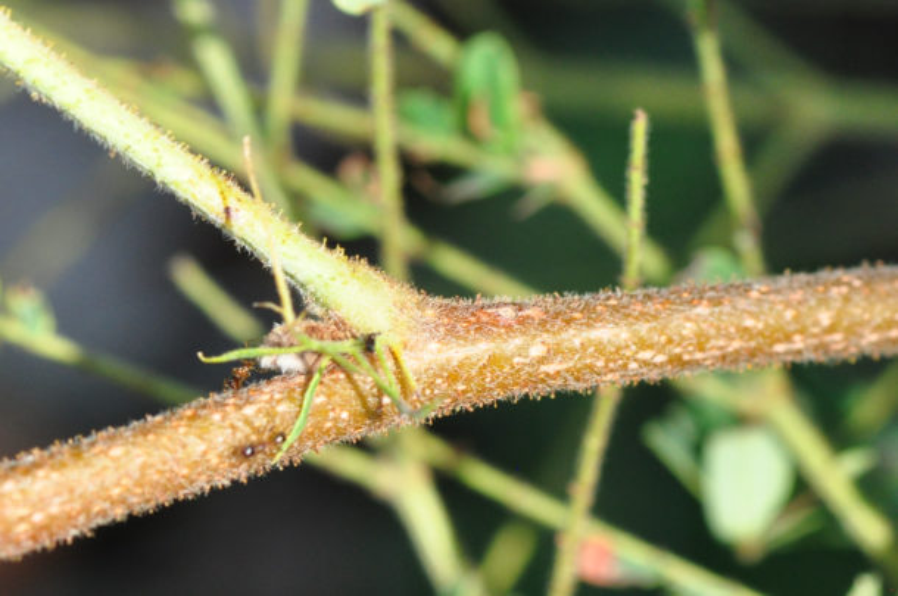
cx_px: 449
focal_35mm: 158
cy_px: 298
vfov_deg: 8.7
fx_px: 3923
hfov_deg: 13.1
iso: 800
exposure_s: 1/250
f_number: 10
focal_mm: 105
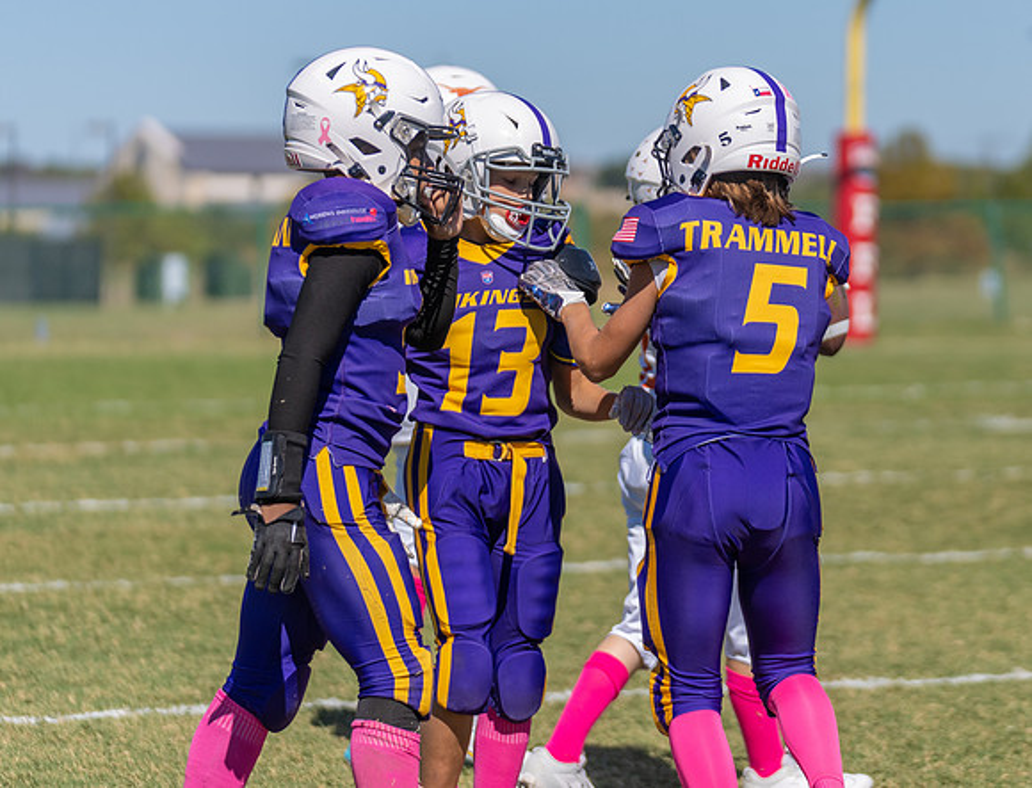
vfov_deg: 7.7
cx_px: 738
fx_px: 5840
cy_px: 271
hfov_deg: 10.1
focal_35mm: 195
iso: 100
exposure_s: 1/2500
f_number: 2.8
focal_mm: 132
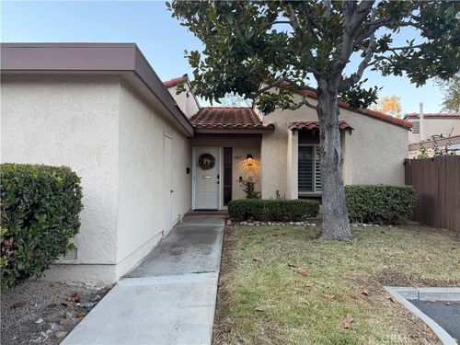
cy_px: 172
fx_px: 319
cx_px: 230
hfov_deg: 71.6
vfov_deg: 56.8
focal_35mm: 24
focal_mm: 6.76
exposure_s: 1/220
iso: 80
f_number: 1.78
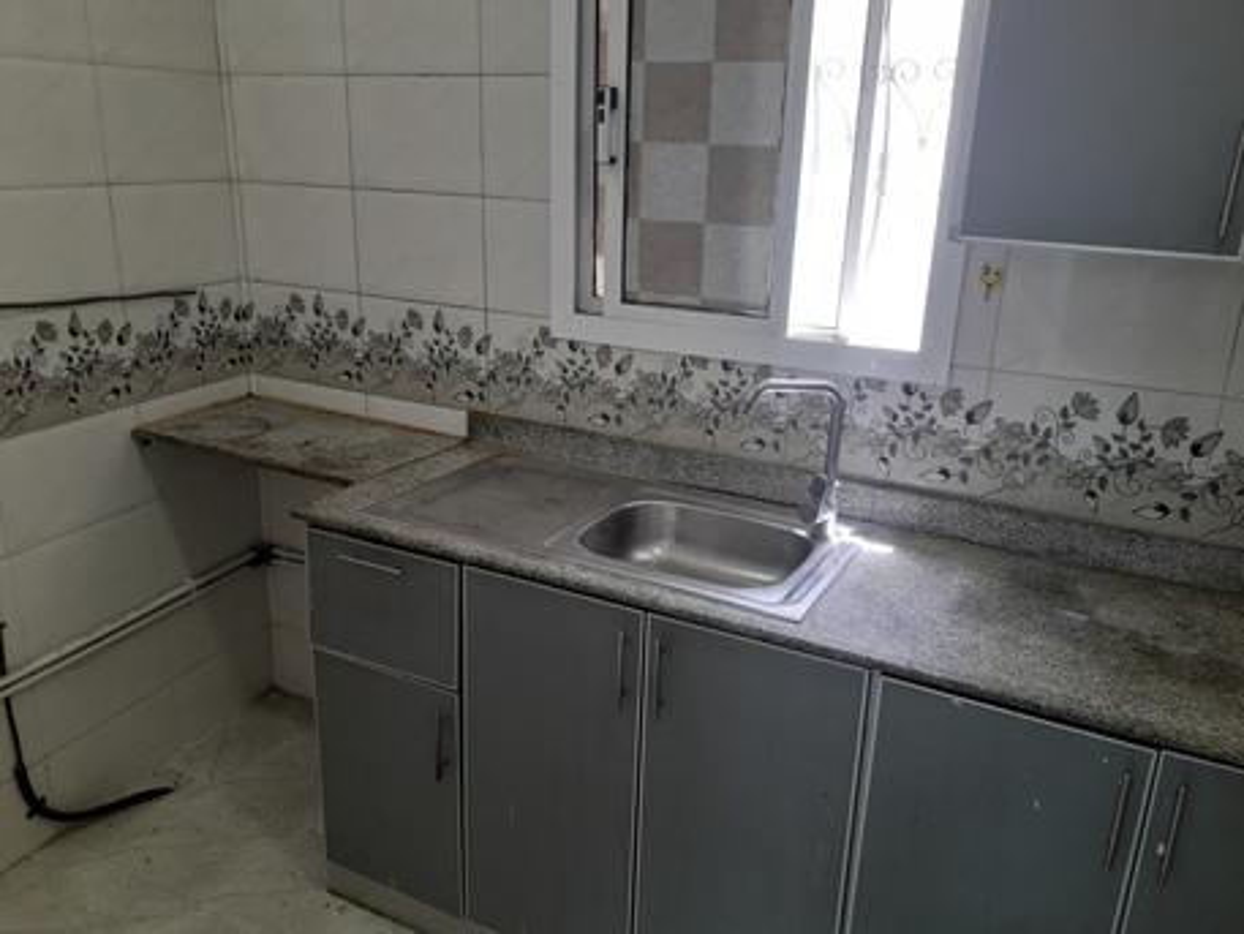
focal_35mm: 27
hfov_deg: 65.3
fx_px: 971
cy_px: 467
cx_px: 622
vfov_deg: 51.4
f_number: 1.9
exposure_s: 1/50
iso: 100
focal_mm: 3.6
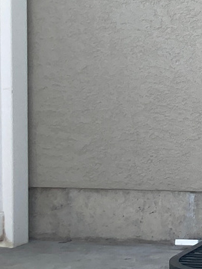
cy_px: 57
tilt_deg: -3.3
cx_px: 728
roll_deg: -0.2
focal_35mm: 159
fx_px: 1239
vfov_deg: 12.4
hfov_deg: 7.4
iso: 20
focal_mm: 3.99
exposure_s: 1/694
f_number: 1.8
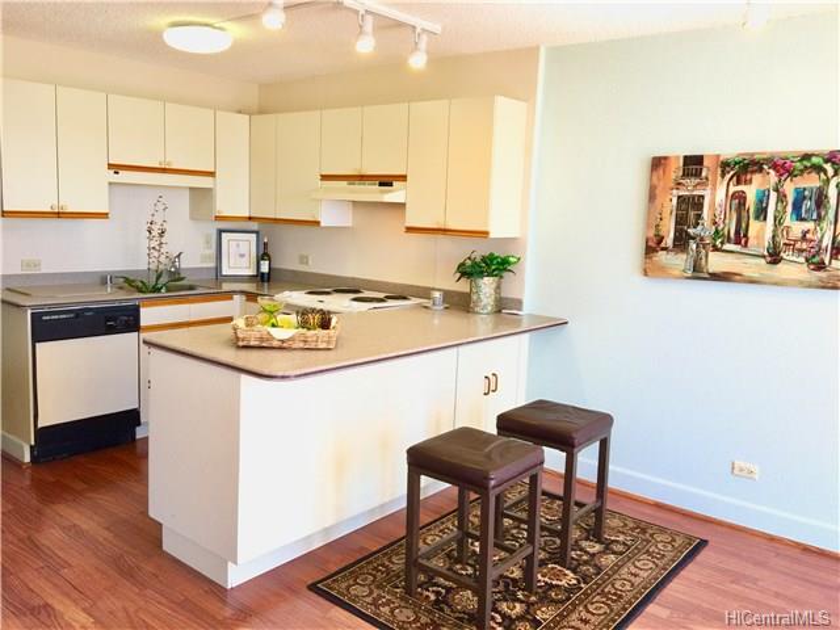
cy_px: 315
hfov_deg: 61.7
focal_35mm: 29
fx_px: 704
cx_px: 420
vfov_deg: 48.2
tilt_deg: -7.9
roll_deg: -4.1
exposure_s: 1/30
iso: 40
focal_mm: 4.15
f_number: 2.2
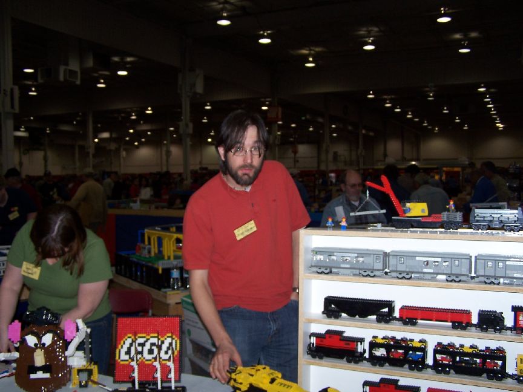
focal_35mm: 38
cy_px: 196
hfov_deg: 49.0
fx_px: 574
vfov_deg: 37.7
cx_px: 262
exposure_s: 1/60
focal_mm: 6.3
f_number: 2.8
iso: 80
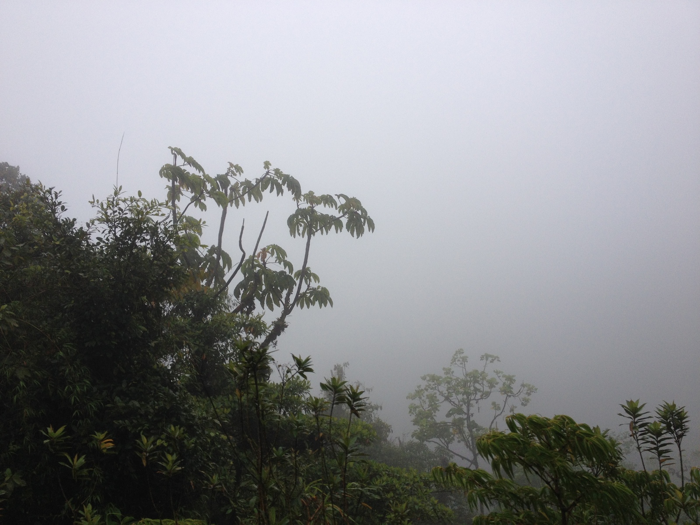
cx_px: 350
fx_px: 708
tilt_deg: +2.2
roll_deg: -0.3
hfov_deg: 52.6
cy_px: 262
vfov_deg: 40.7
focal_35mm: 35
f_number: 2.4
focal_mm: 4.28
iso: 50
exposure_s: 1/1842
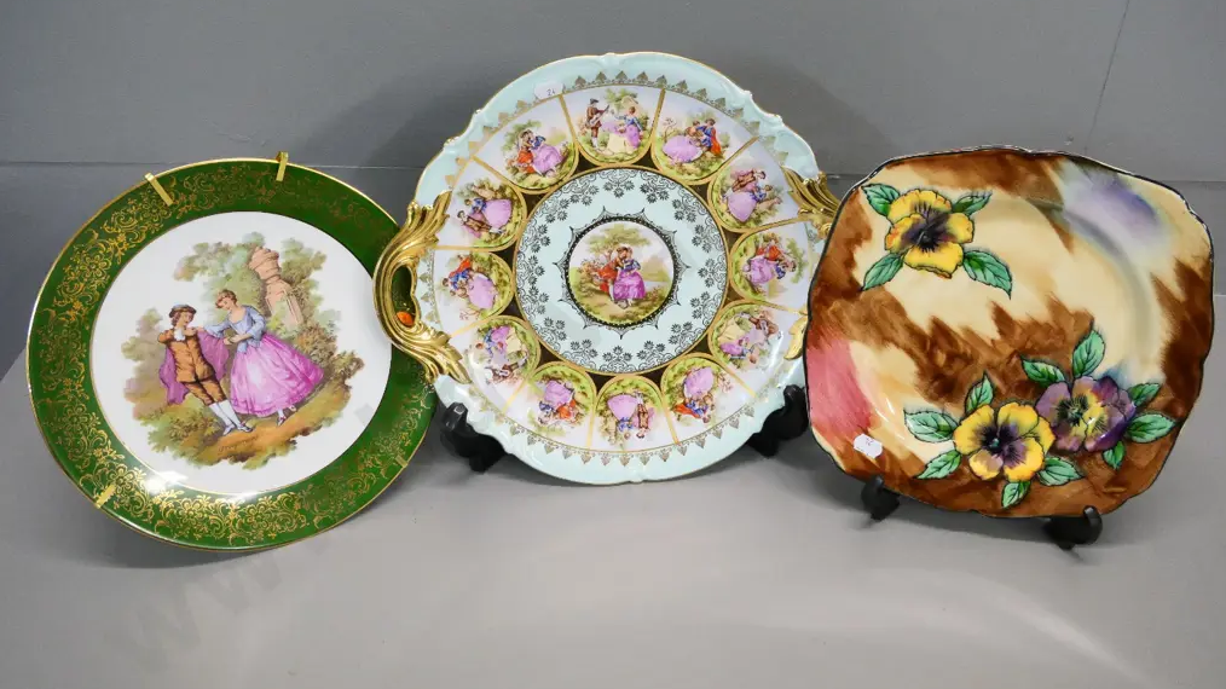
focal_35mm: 33
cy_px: 291
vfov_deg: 35.5
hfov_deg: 59.5
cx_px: 614
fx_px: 1073
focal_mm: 15
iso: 3200
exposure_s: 1/125
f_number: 5
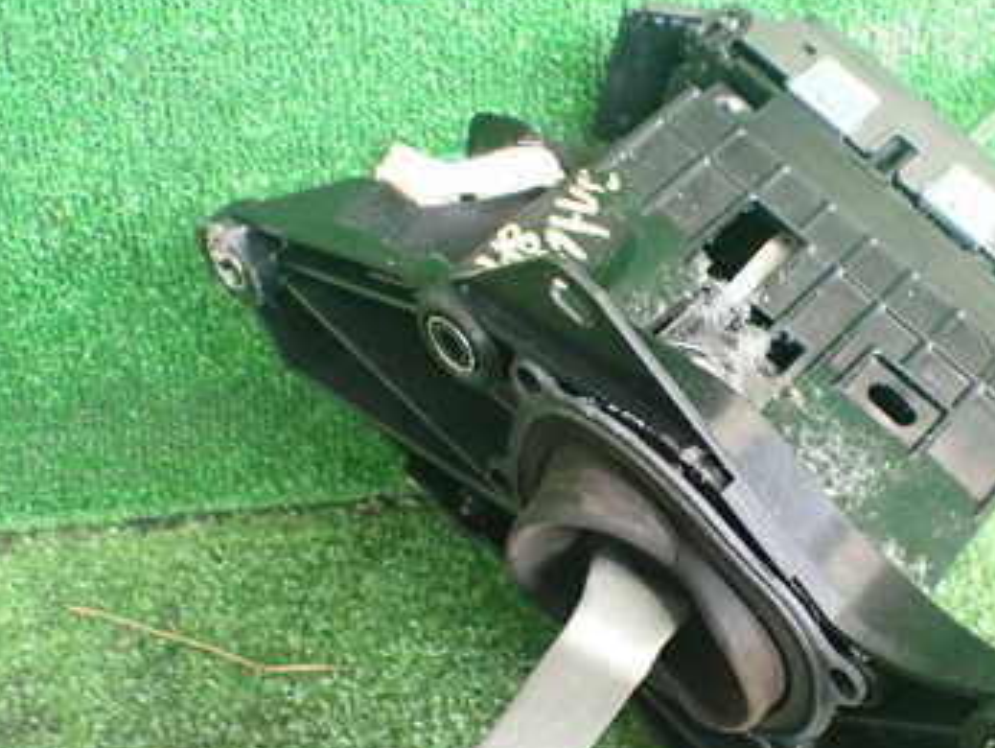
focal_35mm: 52
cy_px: 518
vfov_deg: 27.8
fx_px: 1496
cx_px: 690
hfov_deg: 36.3
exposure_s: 1/100
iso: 800
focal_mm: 5.4
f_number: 2.3
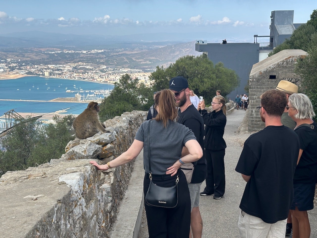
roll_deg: +0.9
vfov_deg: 30.3
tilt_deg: -10.2
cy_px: 119
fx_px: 440
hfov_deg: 39.7
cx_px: 158
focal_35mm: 48
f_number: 1.78
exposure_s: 1/1639
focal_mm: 6.86
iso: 64
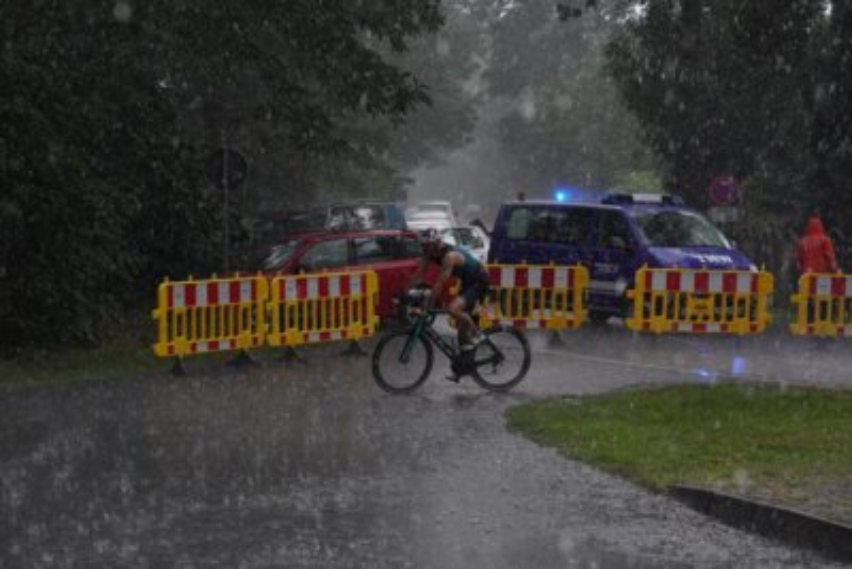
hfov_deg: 22.6
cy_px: 284
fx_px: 2131
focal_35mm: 90
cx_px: 426
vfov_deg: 15.2
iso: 2500
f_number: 6.3
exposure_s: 1/640
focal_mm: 60
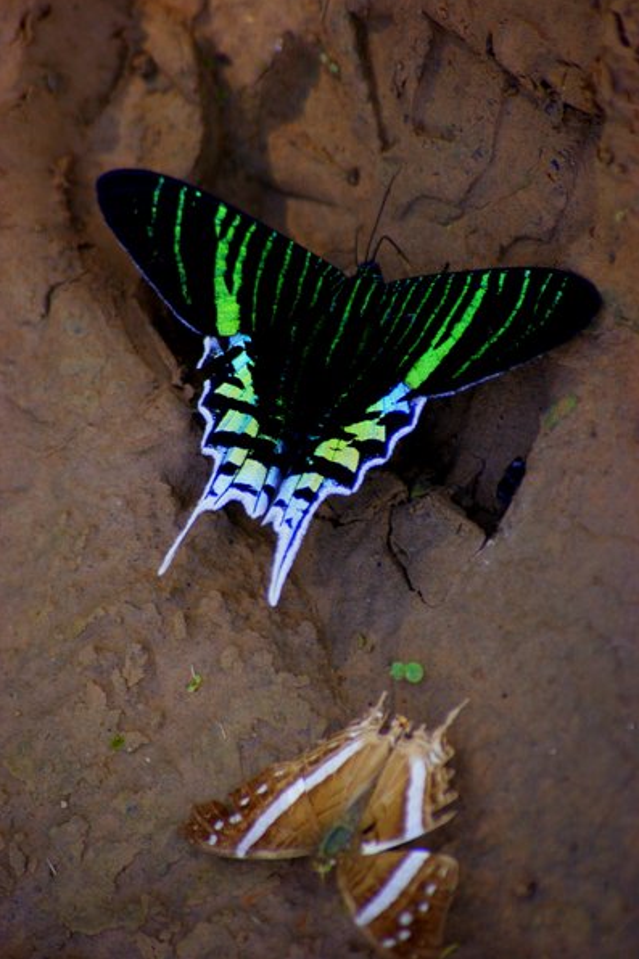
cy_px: 478
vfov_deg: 6.8
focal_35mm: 302
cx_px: 319
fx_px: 8045
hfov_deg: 4.5
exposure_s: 1/320
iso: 400
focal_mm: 200
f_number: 5.6
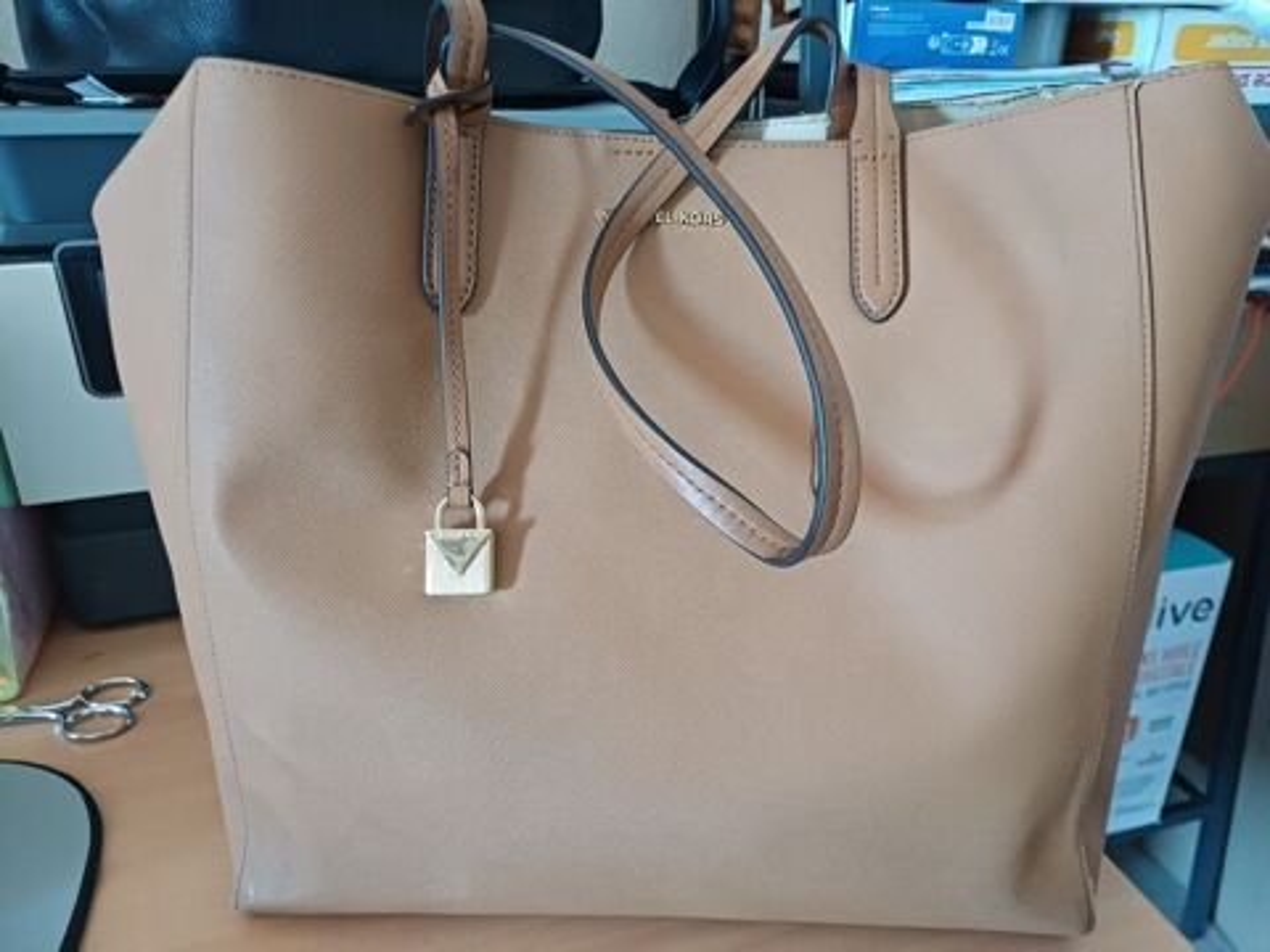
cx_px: 635
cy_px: 476
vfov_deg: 54.9
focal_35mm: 25
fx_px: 917
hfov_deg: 69.4
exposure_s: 1/20
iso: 800
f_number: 1.8
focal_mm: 4.65
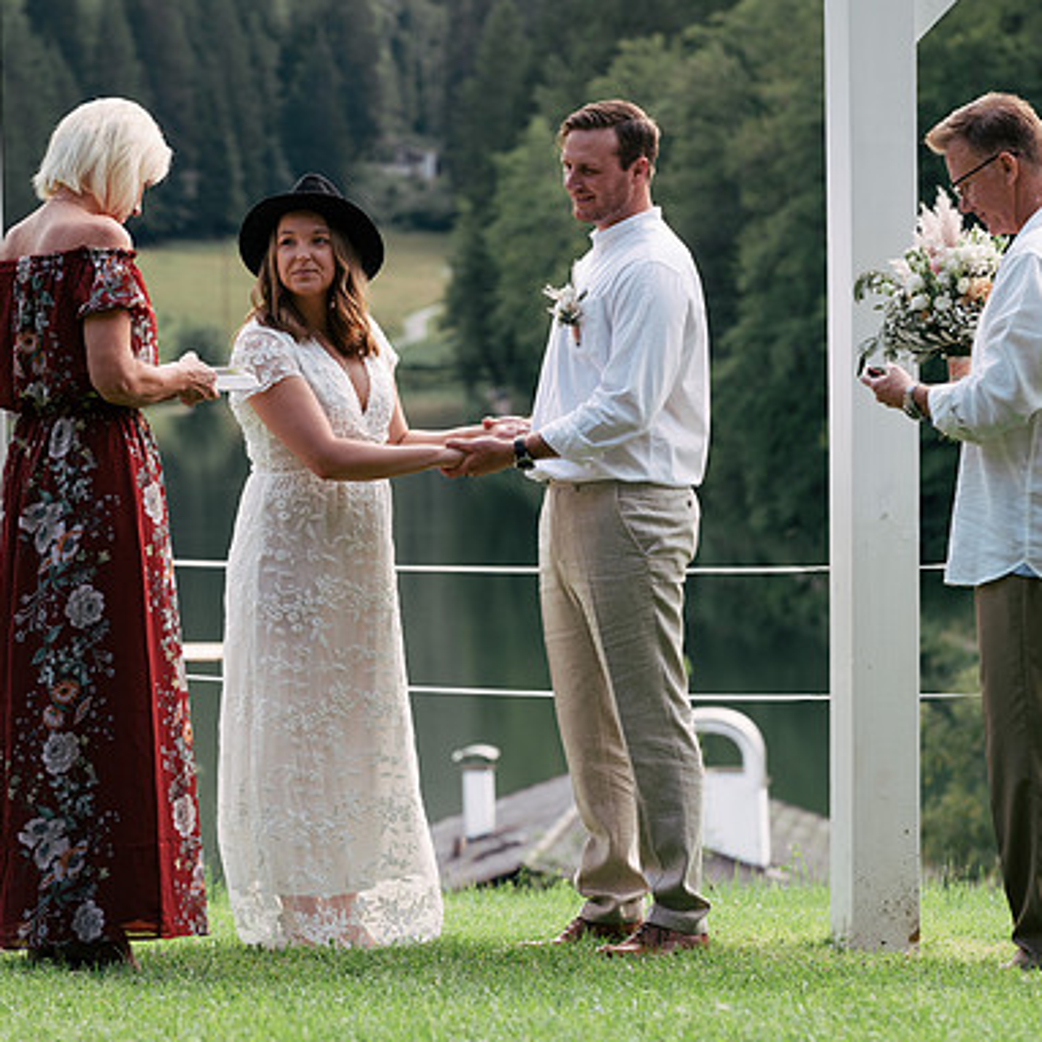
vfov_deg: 10.5
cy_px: 520
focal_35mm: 167
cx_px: 490
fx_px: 5687
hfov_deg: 10.5
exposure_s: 1/200
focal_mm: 130
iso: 320
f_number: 6.3
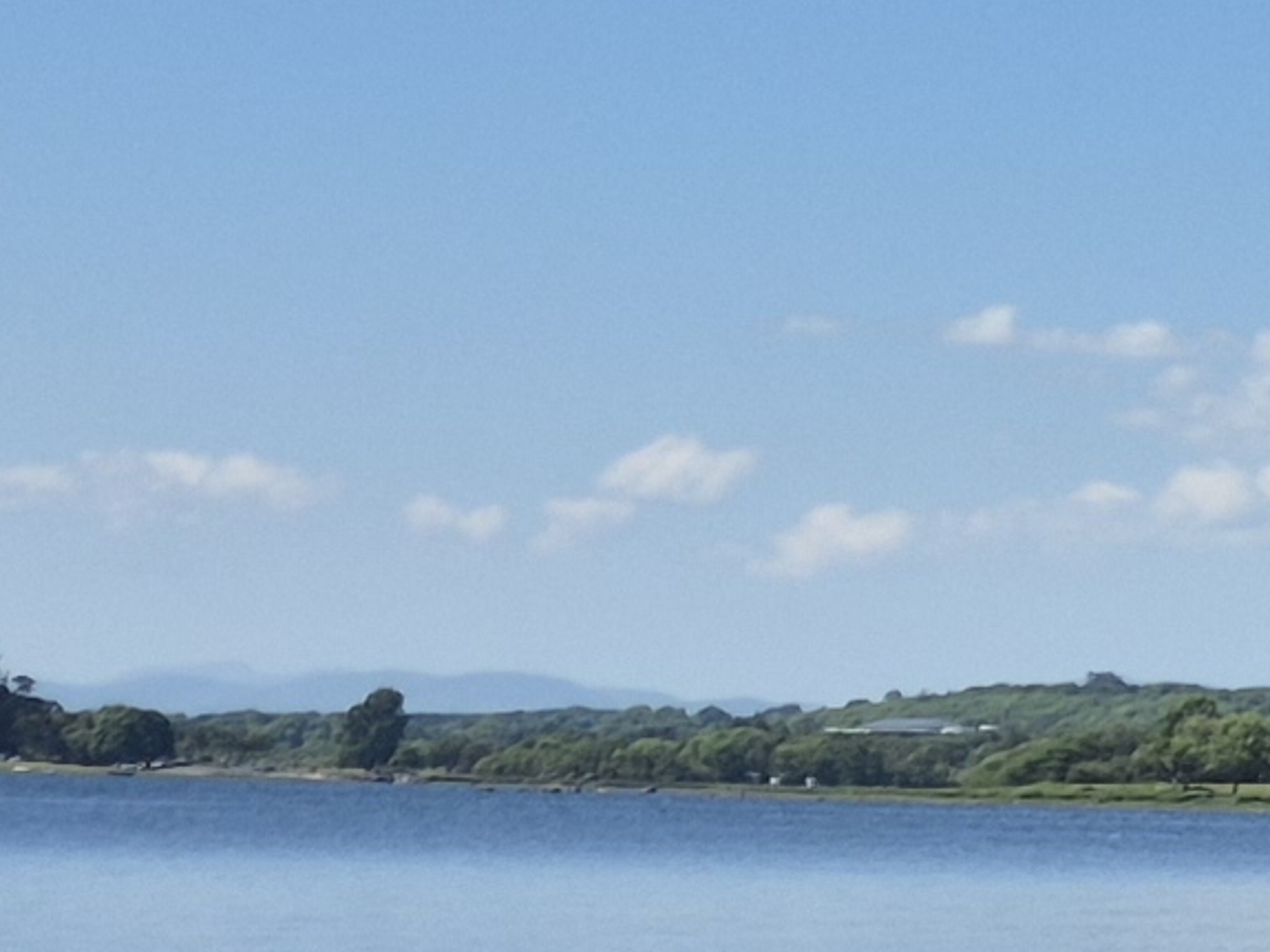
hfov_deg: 10.0
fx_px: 5869
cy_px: 654
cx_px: 3472
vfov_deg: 9.3
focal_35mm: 160
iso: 25
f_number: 1.8
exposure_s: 1/1820
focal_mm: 5.4
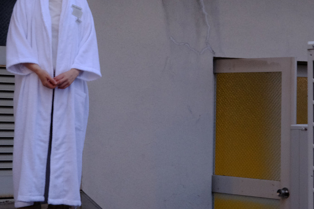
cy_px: 37
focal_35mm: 107
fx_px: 933
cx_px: 128
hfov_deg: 19.1
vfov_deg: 12.7
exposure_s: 1/6
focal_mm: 35
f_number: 4
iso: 1600
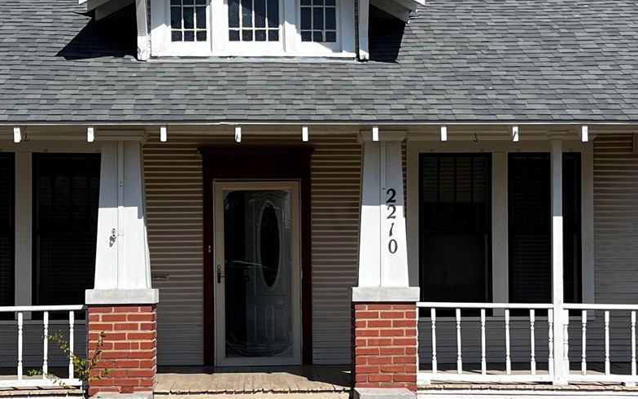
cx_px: 313
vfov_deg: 18.0
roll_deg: -0.3
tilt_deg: +0.3
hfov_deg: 28.6
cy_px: 271
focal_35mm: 72
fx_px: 1252
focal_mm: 5.1
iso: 50
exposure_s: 1/4149
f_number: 1.6
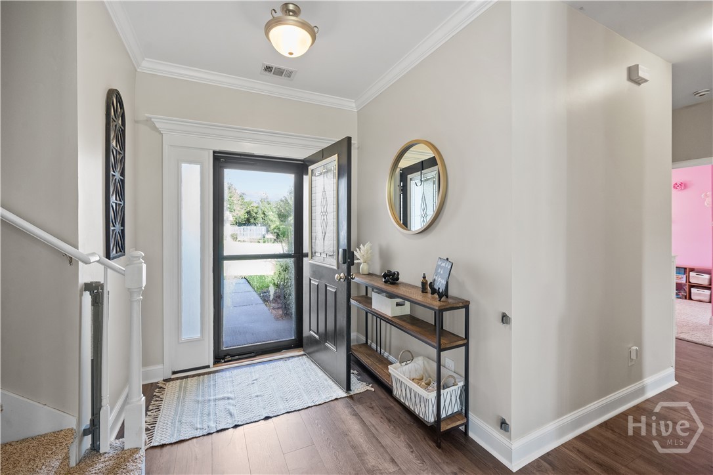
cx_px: 356
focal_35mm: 15
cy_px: 238
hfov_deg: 100.4
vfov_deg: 77.3
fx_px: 297
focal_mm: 15
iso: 5000
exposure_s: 1/30
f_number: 8
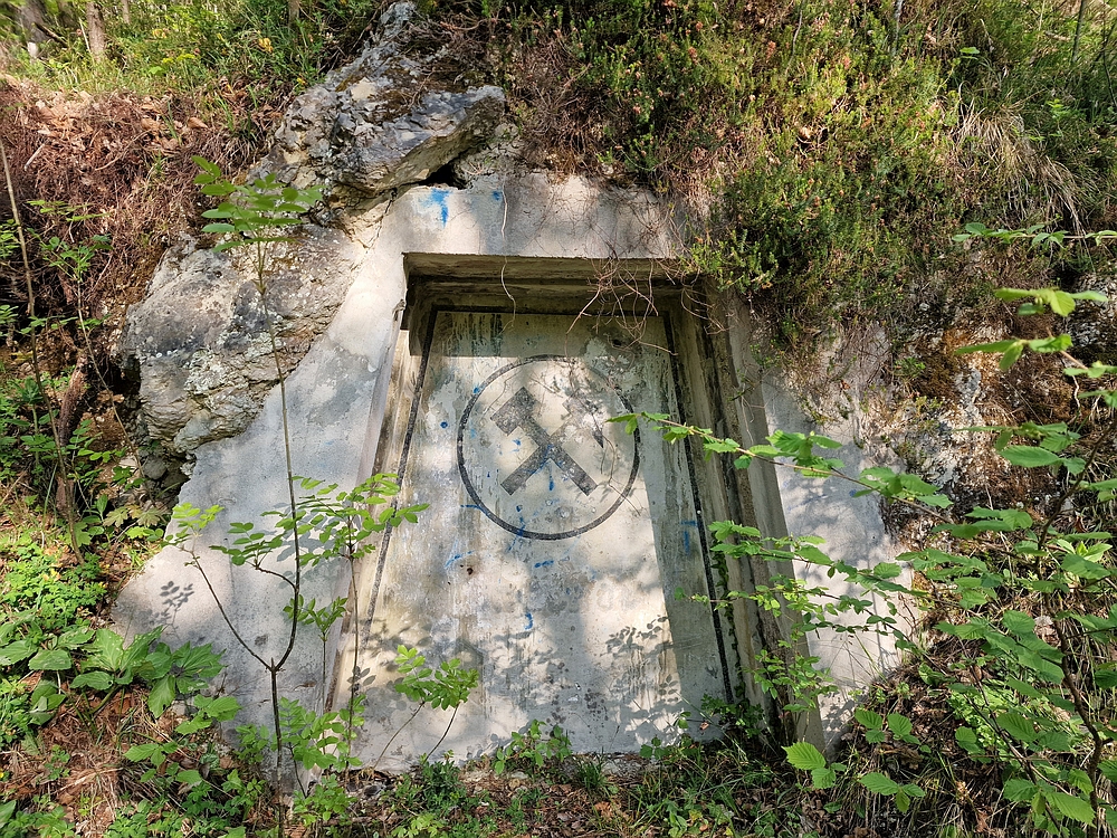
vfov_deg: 58.9
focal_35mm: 23
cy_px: 419
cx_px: 558
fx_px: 742
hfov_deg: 73.9
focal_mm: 6.4
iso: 50
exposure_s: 1/204
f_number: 1.8
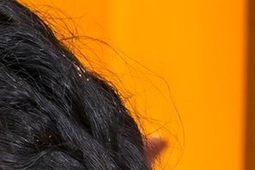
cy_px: 421
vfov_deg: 8.9
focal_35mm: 139
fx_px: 985
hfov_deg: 11.9
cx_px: -364
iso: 400
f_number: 10
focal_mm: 24
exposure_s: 1/100
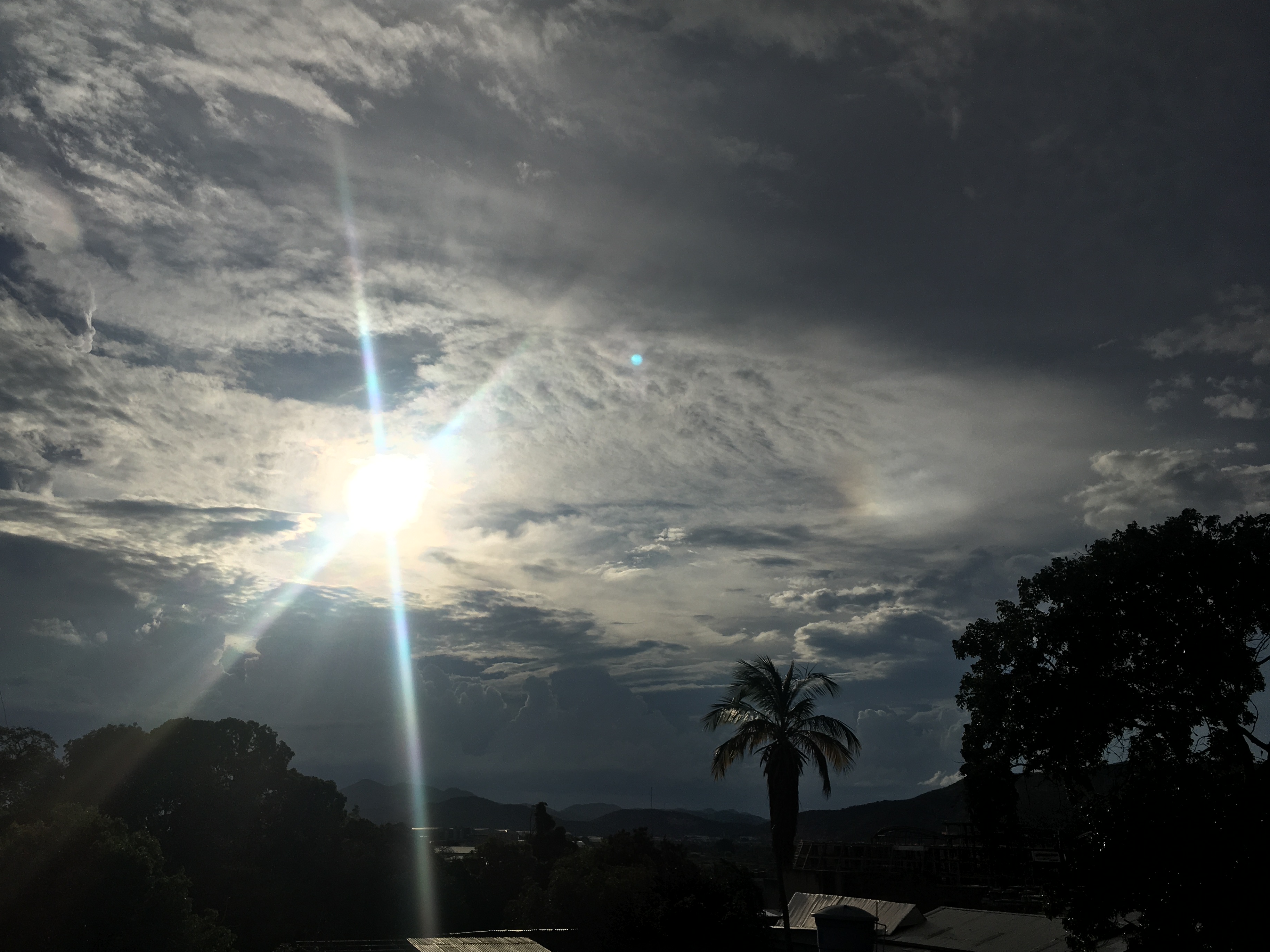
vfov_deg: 44.1
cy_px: 437
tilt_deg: +17.6
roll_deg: -2.4
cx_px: 571
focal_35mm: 32
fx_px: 1174
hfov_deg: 56.7
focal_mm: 4.15
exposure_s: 1/12821
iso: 25
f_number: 2.2
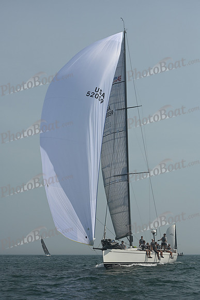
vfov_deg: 25.4
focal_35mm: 80
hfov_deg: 17.1
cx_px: 100
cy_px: 150
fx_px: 666
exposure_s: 1/1250
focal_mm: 80
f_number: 10
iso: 320
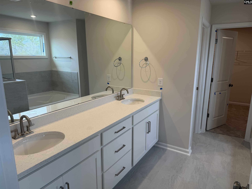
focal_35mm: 24
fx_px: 175
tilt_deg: -13.0
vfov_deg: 56.8
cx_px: 126
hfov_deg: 71.6
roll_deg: -0.7
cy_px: 94
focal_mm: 6.76
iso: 50
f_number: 1.78
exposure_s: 1/141
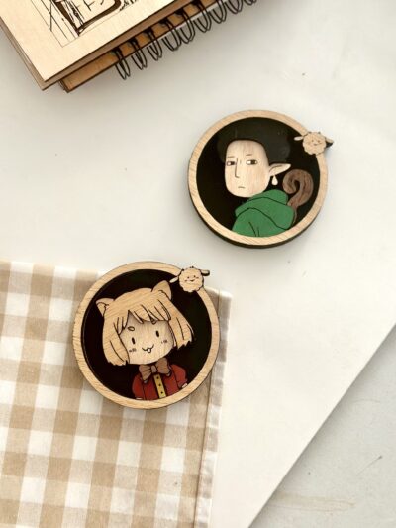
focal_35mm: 48
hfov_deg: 30.3
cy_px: 264
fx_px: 732
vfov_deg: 39.6
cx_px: 198
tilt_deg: -78.5
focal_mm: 6.86
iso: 400
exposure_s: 1/40
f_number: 1.78
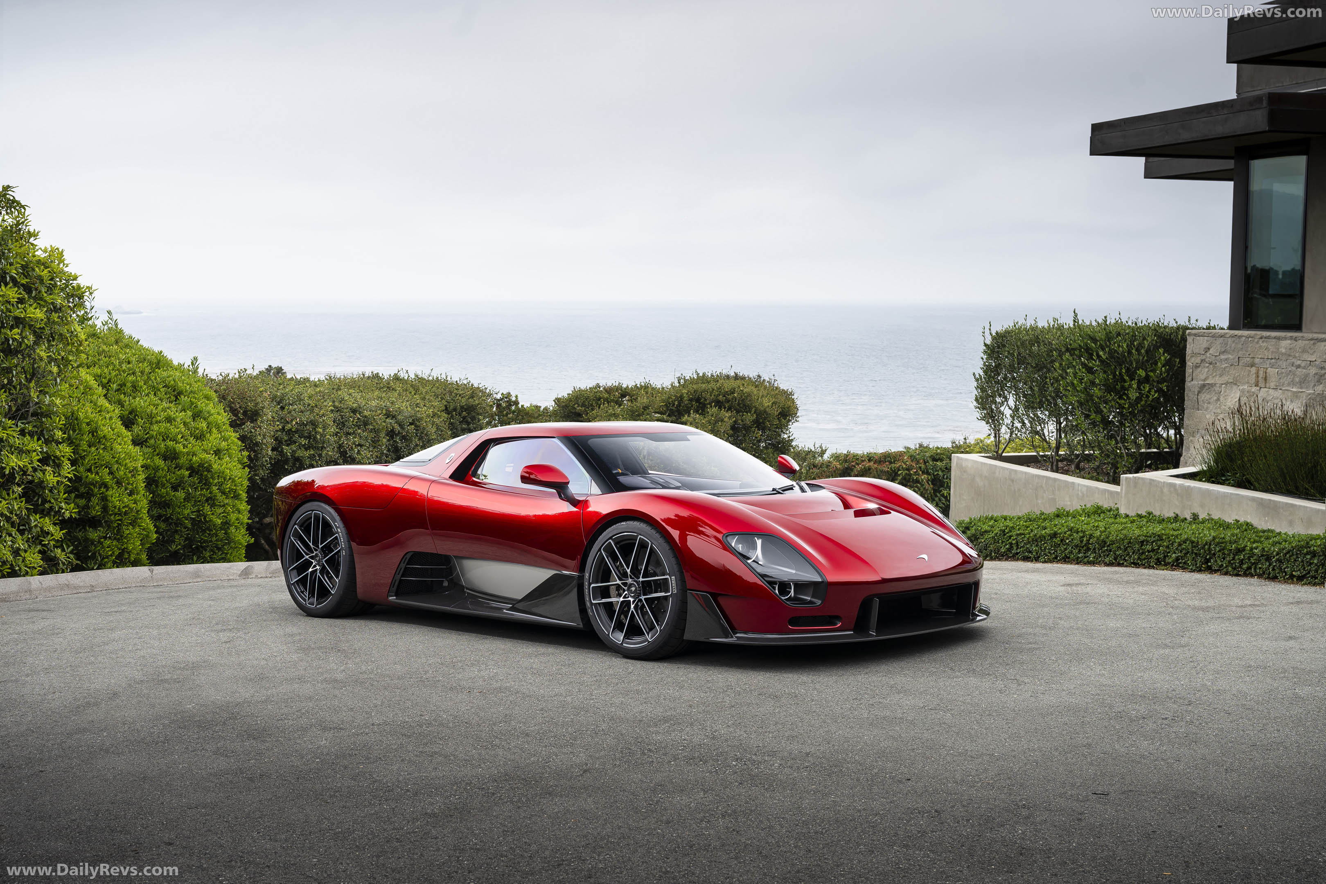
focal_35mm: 42
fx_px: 1547
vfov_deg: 31.9
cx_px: 663
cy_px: 442
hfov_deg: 46.4
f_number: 5.6
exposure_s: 1/200
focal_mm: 42
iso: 100
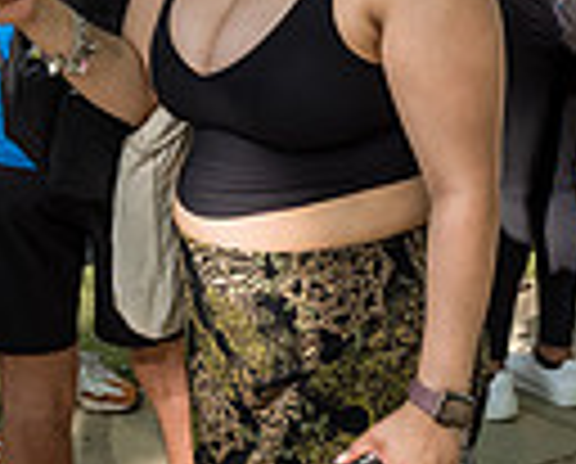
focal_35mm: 114
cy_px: -13
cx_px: 184
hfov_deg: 16.8
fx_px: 1948
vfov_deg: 13.4
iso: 160
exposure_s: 1/400
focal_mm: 24
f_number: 4
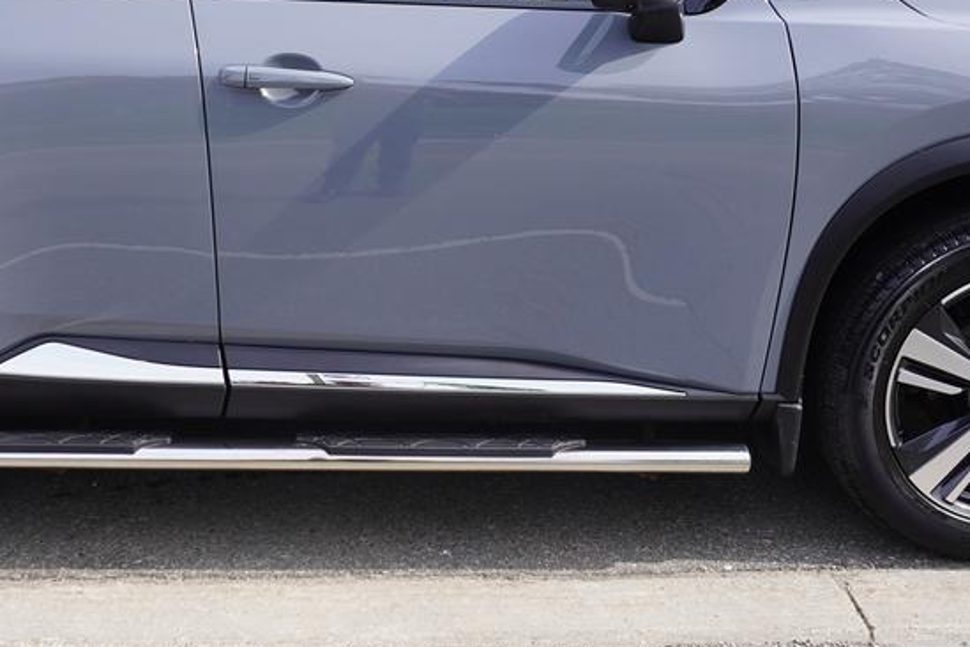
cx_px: 325
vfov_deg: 24.1
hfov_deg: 35.3
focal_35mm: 56
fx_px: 1509
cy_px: 209
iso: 100
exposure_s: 1/320
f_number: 5.6
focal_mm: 16
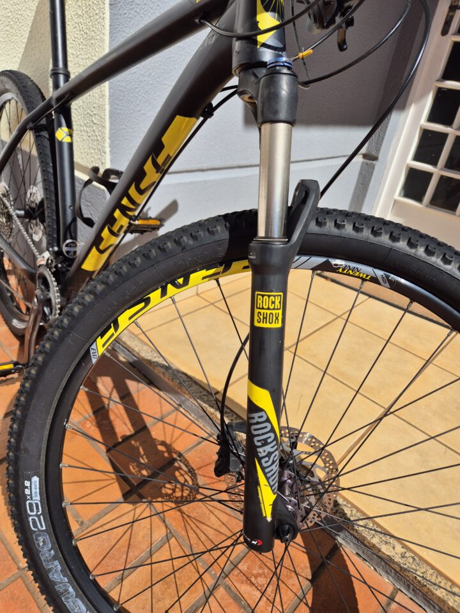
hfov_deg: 58.9
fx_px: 408
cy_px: 306
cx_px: 230
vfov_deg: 73.9
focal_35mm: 23
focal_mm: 5.4
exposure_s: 1/2648
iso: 25
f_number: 1.8
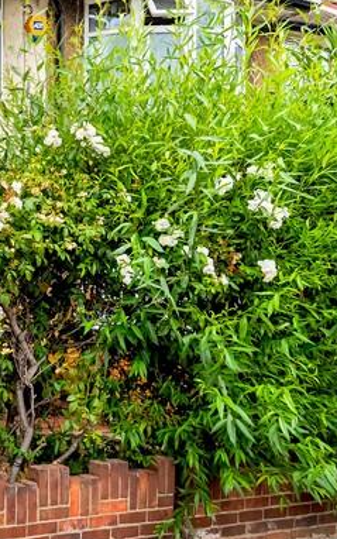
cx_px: -189
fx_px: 602
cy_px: 203
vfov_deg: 47.8
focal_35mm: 41
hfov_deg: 23.7
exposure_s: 1/500
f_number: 5
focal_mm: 15
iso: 800
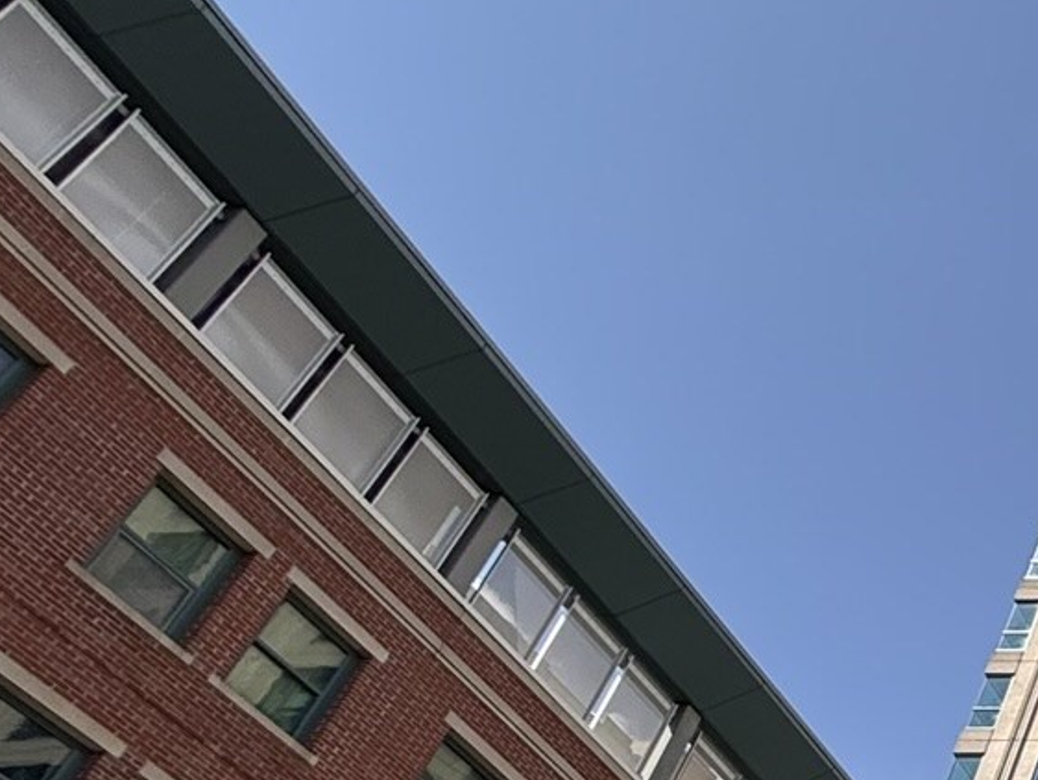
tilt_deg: +29.1
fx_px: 1530
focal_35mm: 51
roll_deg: -0.7
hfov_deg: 22.2
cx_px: 1871
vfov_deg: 22.8
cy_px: 1198
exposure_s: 1/465
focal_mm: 2.22
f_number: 2.2
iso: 50
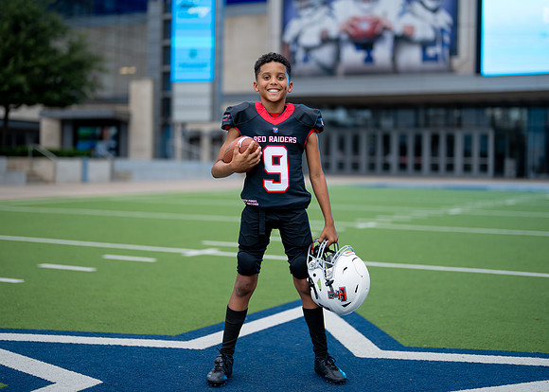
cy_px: 169
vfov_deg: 23.7
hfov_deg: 32.8
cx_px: 270
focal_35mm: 60
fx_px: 933
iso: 100
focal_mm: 50
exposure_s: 1/1600
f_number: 1.2
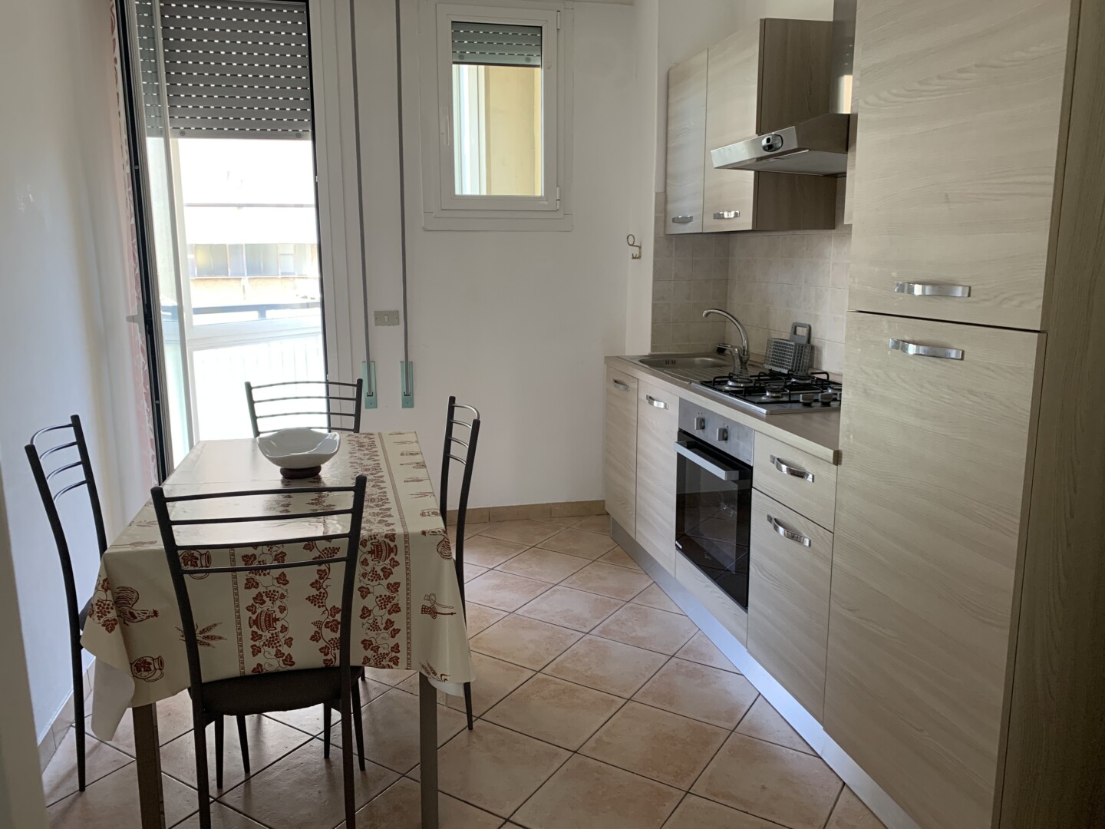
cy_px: 414
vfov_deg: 53.1
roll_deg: -0.4
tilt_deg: -10.6
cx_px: 552
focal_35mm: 26
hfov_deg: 67.3
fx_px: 830
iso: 100
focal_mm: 4.25
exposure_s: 1/66
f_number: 1.8
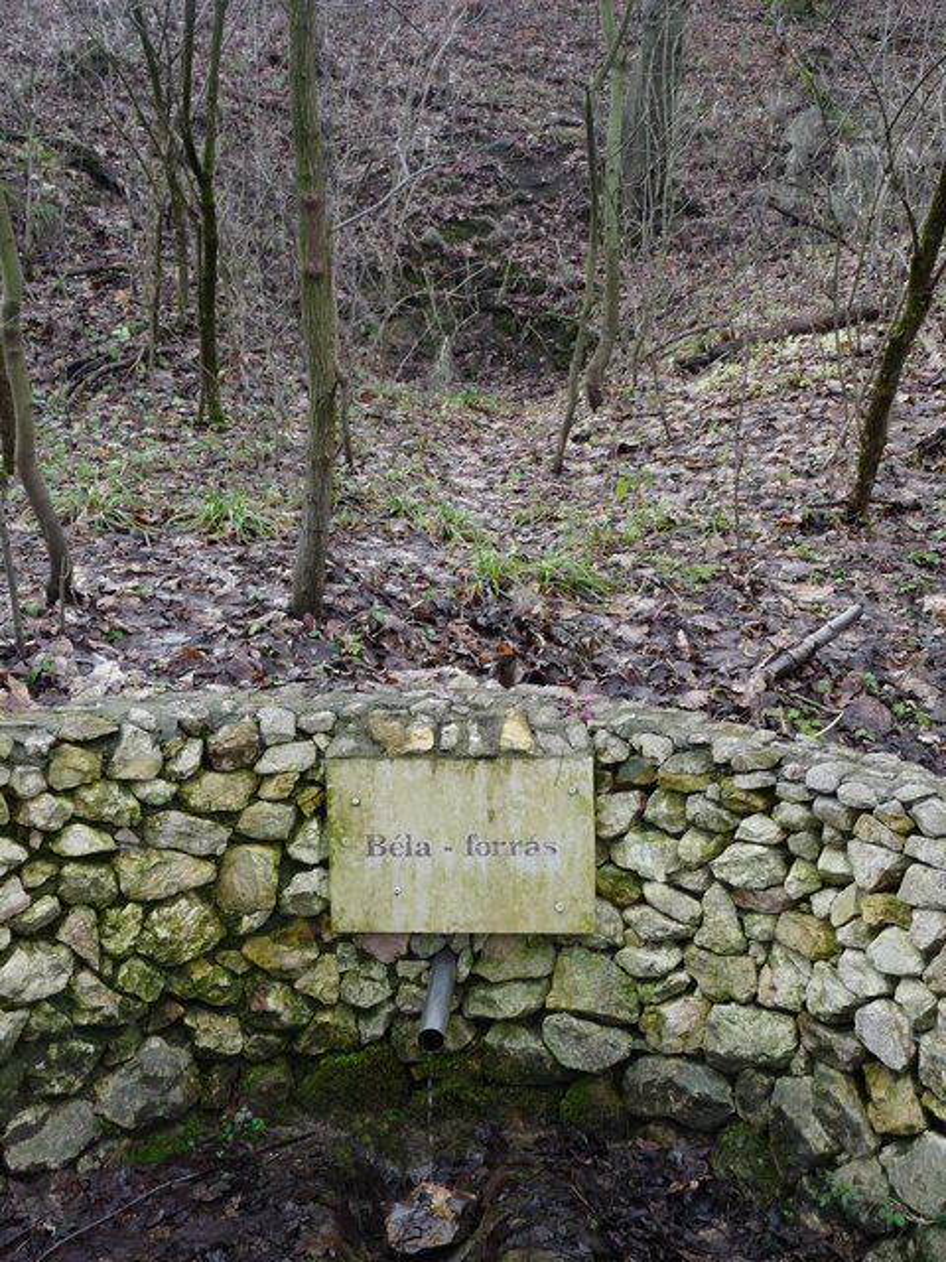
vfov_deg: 49.0
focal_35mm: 38
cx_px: 473
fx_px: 1385
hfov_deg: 37.7
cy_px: 631
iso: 100
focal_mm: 6.8
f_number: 3
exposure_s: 1/60
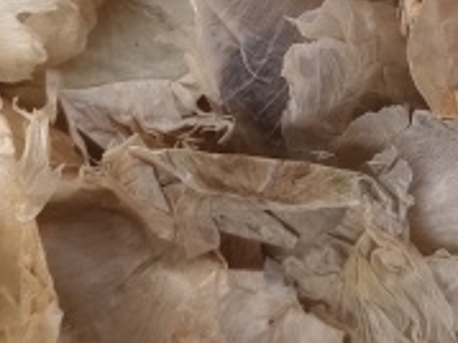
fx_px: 1362
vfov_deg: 14.1
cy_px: -10
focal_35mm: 103
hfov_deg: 18.9
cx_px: 363
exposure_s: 1/100
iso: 635
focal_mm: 5.6
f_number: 1.88
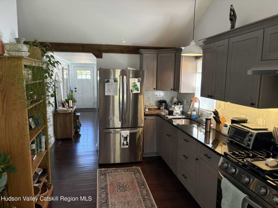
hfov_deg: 67.3
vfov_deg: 53.1
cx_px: 139
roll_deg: +0.4
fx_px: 209
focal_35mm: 26
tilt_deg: -6.0
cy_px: 104
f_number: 1.6
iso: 200
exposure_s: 1/60
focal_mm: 5.96
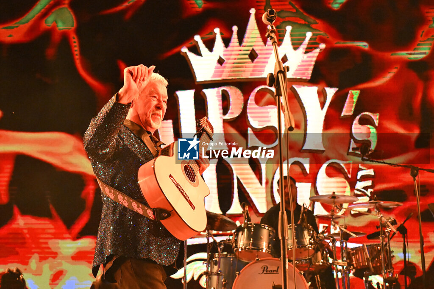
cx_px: 217
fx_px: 590
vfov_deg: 27.5
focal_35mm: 49
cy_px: 144
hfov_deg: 40.4
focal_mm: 49
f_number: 5
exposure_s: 1/320
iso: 6400
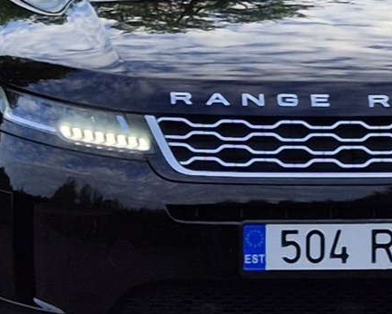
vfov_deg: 21.3
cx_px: 345
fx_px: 836
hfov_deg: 25.7
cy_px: 177
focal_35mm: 72
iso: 25
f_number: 1.8
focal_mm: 5.4
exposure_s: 1/1429
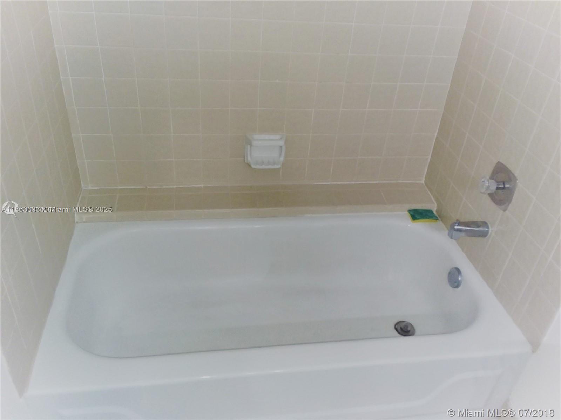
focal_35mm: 29
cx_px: 280
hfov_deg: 61.7
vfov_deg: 48.2
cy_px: 210
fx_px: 470
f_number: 1.9
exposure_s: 1/30
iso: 64
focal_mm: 2.47
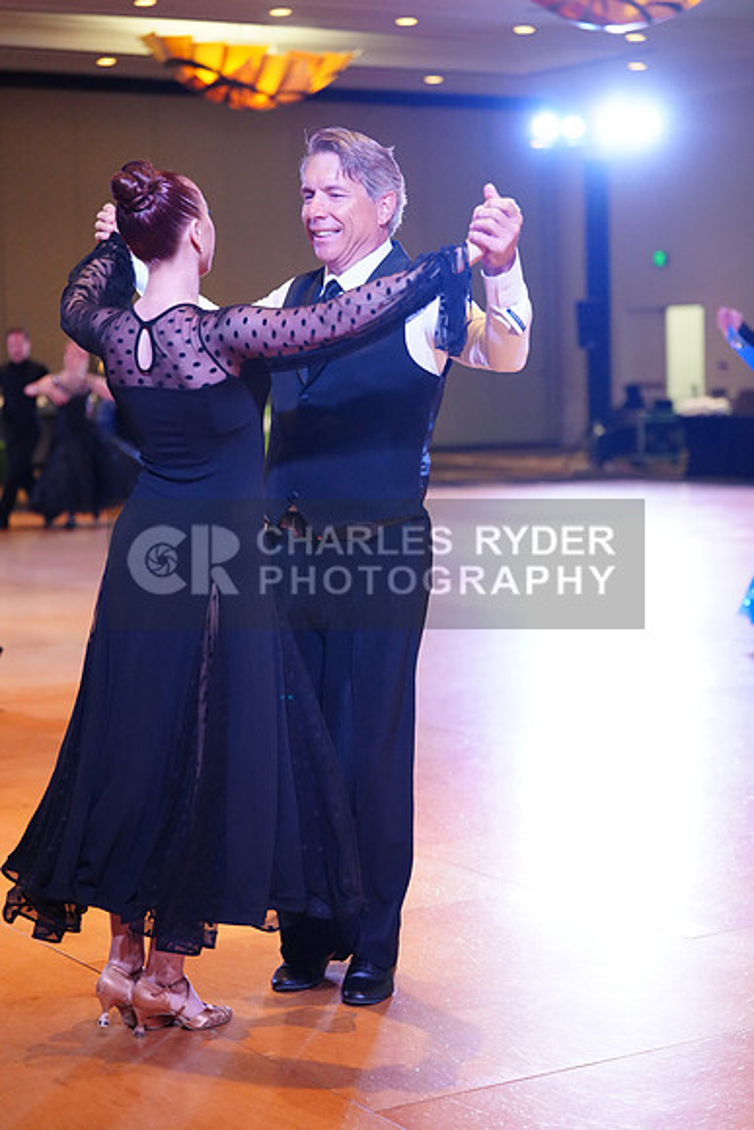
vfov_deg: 28.8
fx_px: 2198
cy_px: 565
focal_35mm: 70
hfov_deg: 19.5
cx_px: 377
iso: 5000
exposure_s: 1/400
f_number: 2.8
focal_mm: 70
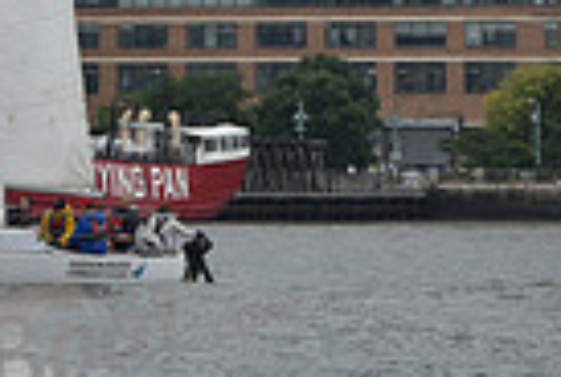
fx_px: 6262
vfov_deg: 3.4
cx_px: 516
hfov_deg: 5.1
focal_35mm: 401
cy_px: -322
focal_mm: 95
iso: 400
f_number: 9
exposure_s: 1/800
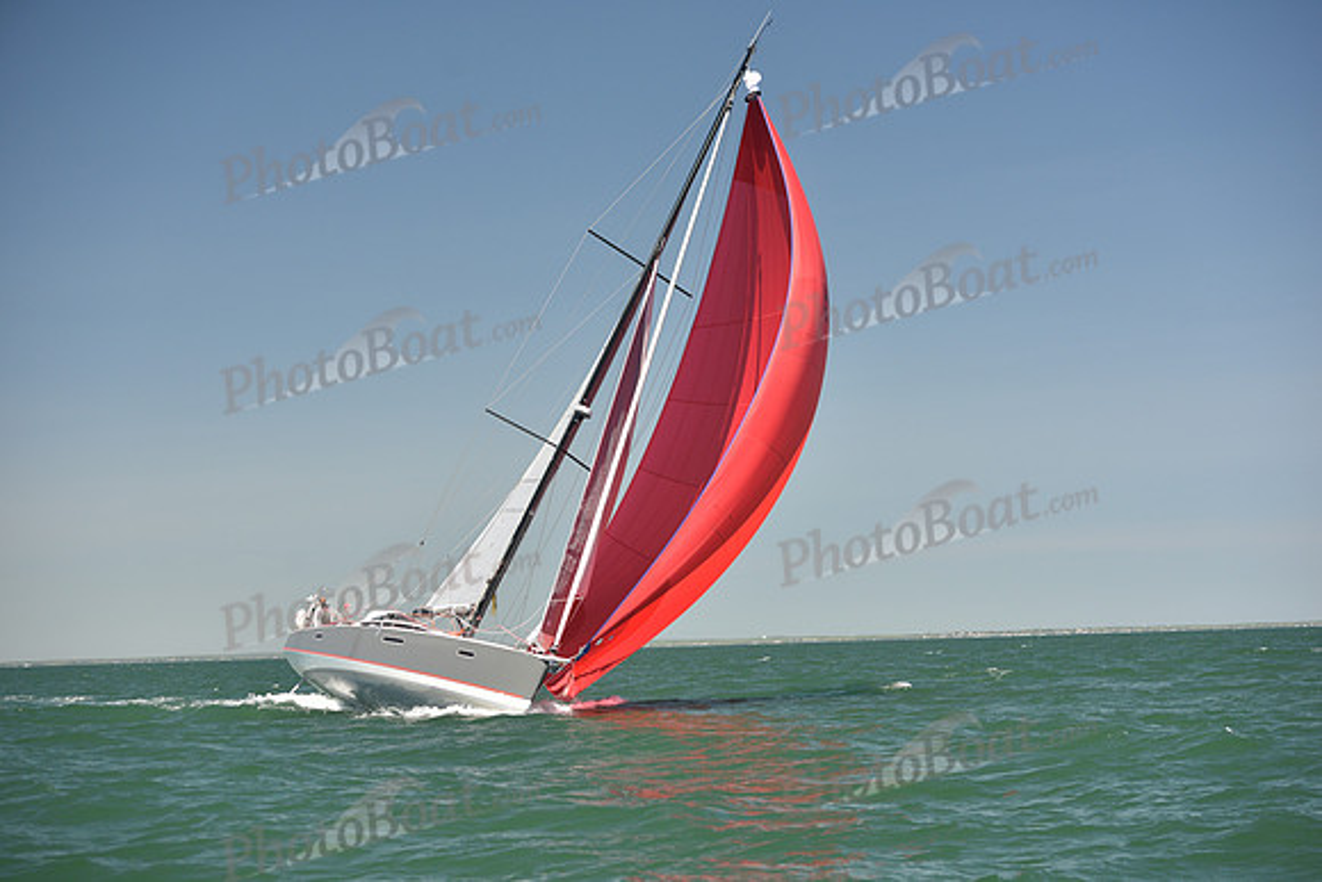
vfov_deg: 19.5
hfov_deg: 28.8
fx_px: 2571
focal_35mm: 70
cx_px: 661
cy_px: 441
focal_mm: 70
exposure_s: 1/800
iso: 250
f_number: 4
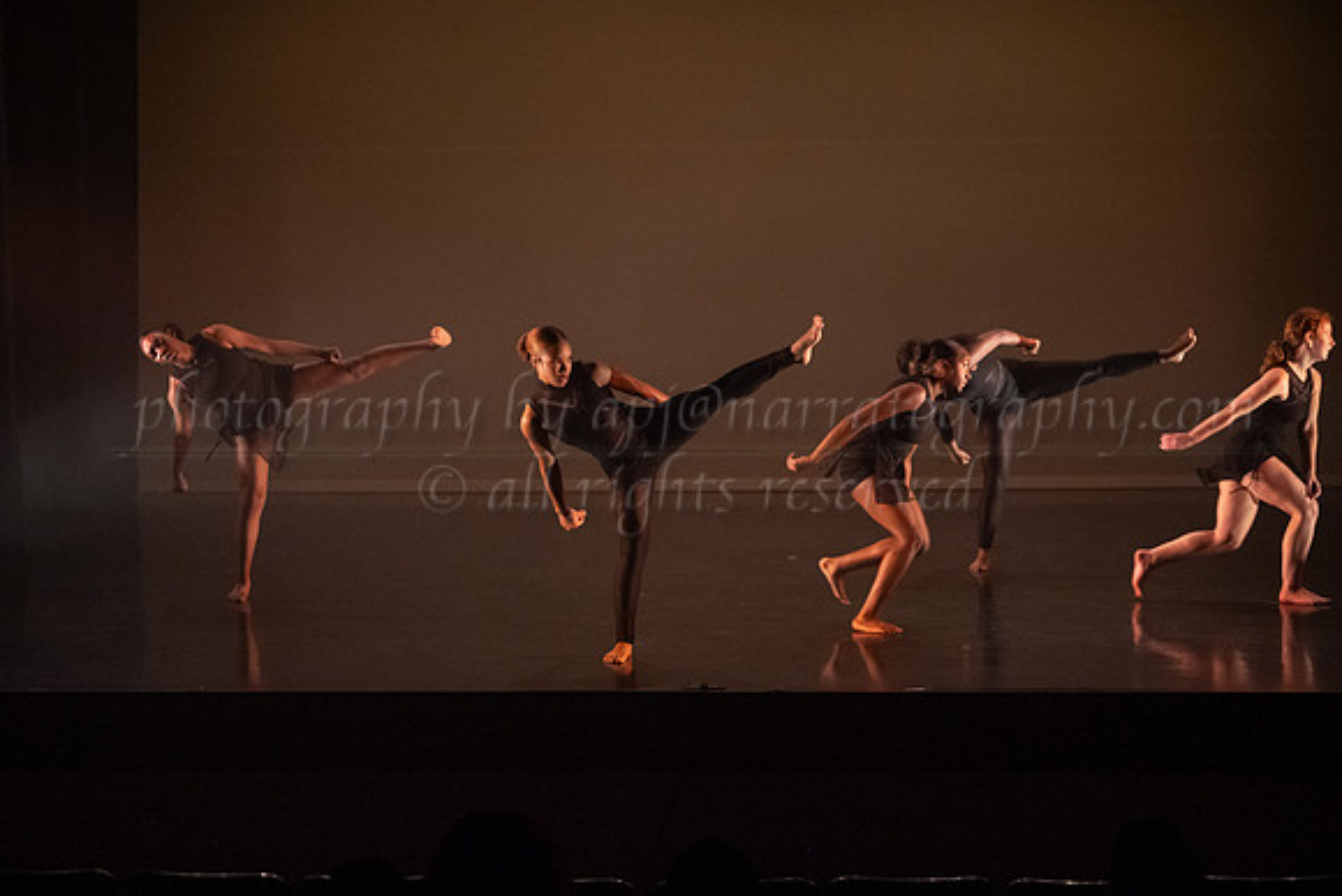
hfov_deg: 26.8
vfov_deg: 18.1
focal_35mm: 75
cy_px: 476
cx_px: 629
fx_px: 2812
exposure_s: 1/320
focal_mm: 71
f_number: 3.2
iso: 4000
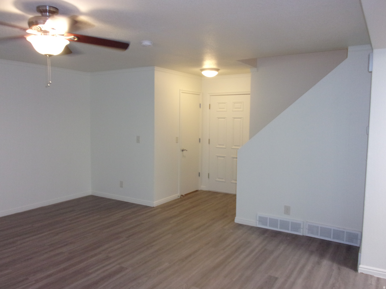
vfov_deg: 49.7
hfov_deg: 63.4
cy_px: 144
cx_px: 193
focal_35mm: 28
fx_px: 312
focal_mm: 5.1
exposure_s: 1/34
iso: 400
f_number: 3.9
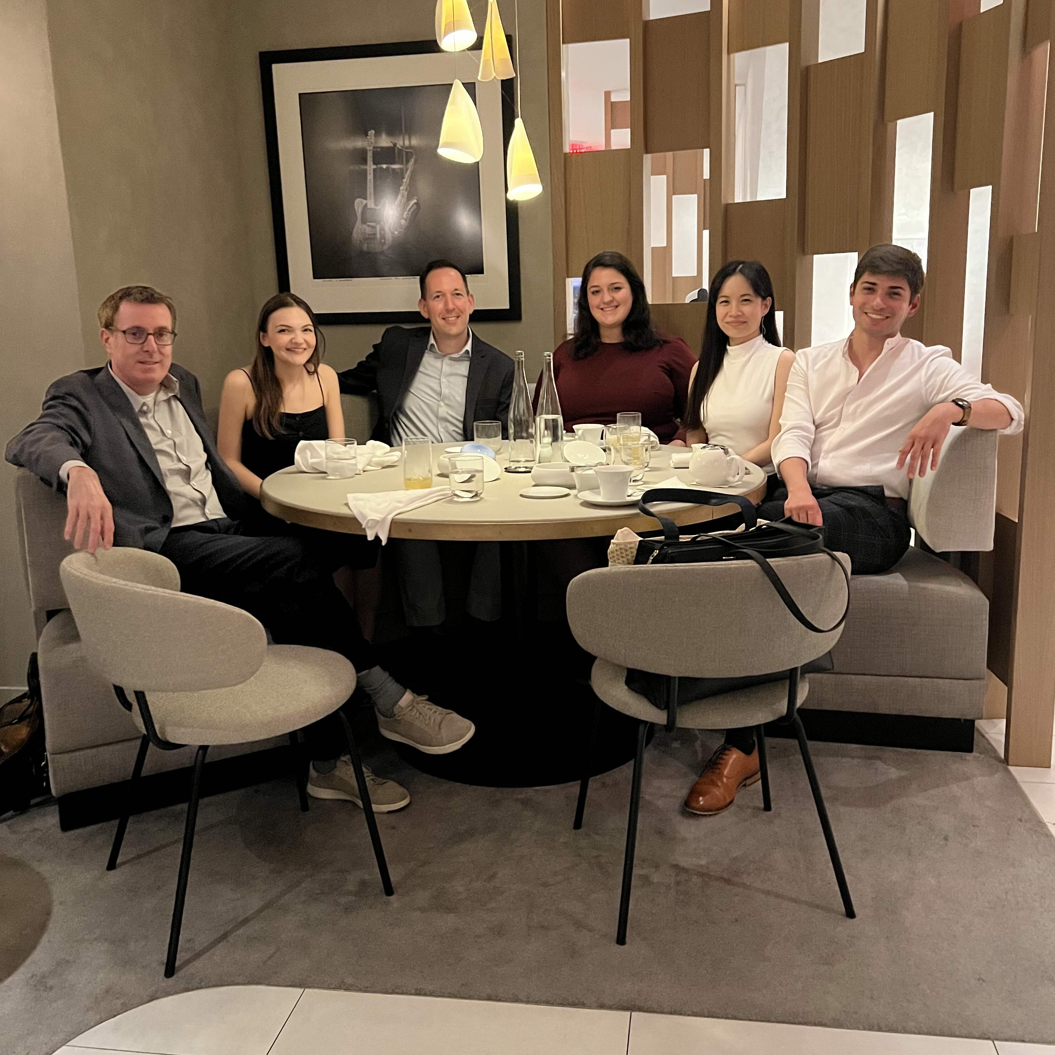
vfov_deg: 52.5
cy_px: 508
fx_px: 1069
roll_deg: +1.8
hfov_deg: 52.5
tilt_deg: -8.5
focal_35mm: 31
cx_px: 527
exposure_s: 1/30
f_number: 1.5
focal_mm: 5.7
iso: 1000
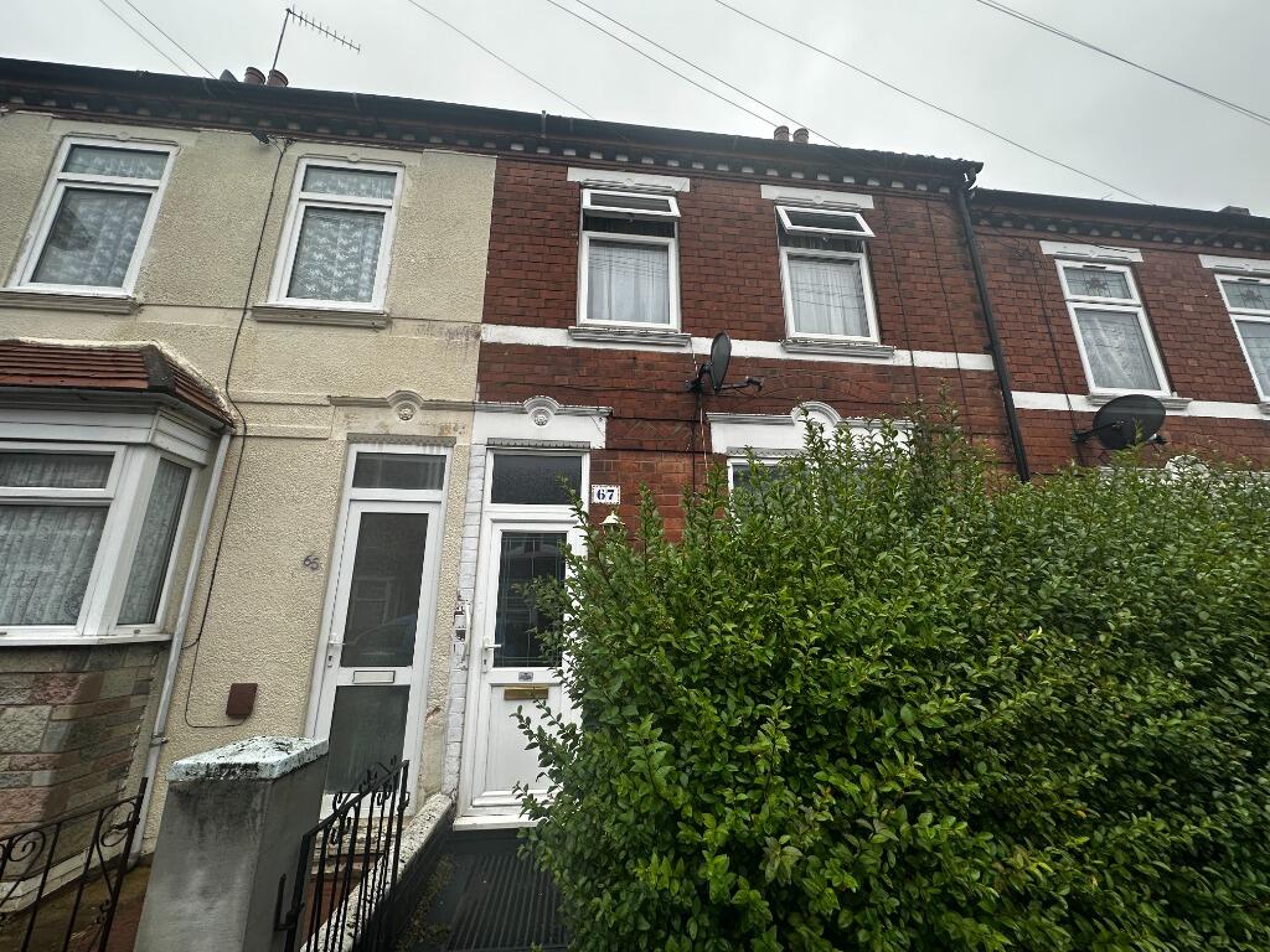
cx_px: 635
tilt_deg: +16.3
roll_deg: +0.2
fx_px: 514
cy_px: 476
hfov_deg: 102.1
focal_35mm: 14
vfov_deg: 85.7
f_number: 2.2
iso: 50
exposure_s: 1/99
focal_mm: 2.22
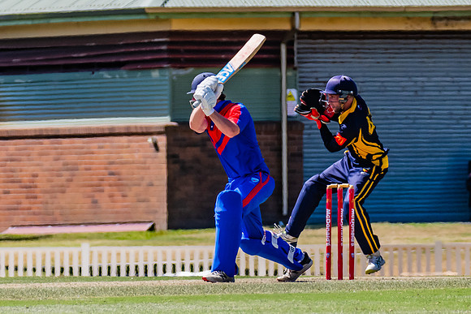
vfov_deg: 1.6
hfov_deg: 2.3
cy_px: 175
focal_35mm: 880
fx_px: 11519
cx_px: 268
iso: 640
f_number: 8
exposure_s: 1/2000
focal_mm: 340
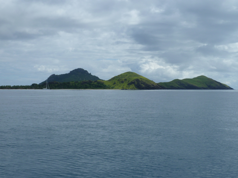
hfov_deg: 36.8
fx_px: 358
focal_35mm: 52
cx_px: 119
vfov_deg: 28.0
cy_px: 89
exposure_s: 1/640
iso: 80
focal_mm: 8.5
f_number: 5.6
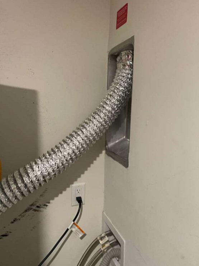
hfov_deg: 25.7
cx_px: 100
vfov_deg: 33.8
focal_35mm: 57
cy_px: 133
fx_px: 437
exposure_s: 1/23
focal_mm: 6.6
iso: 20
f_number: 2.8
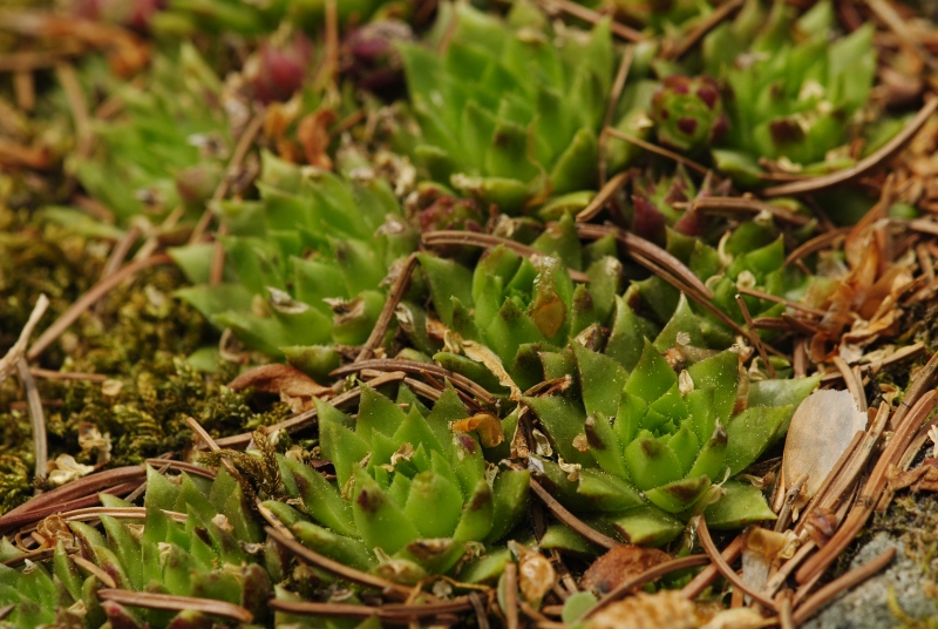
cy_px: 314
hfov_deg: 16.0
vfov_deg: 10.8
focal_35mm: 128
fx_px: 3327
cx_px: 469
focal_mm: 85
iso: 200
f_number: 8
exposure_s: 1/250
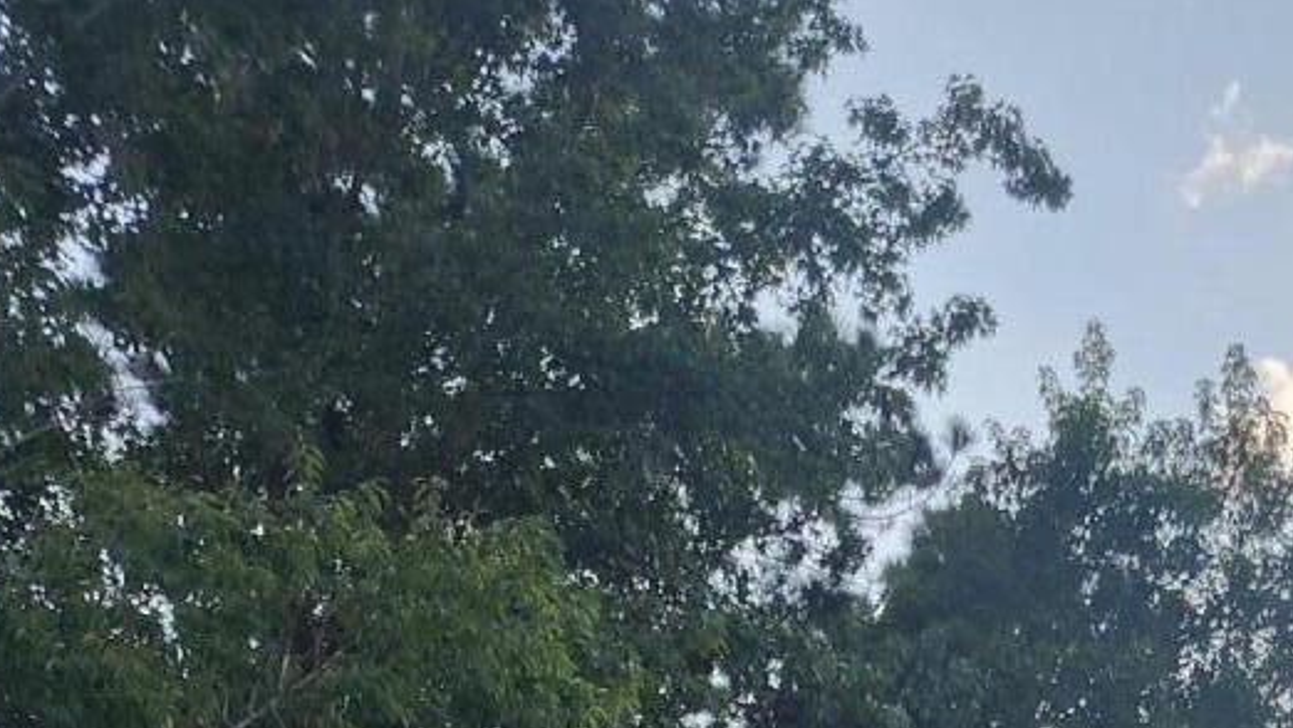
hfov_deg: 20.0
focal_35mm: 96
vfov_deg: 10.3
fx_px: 3292
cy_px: 1956
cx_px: 1783
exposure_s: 1/434
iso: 12
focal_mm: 6.4
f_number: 1.8
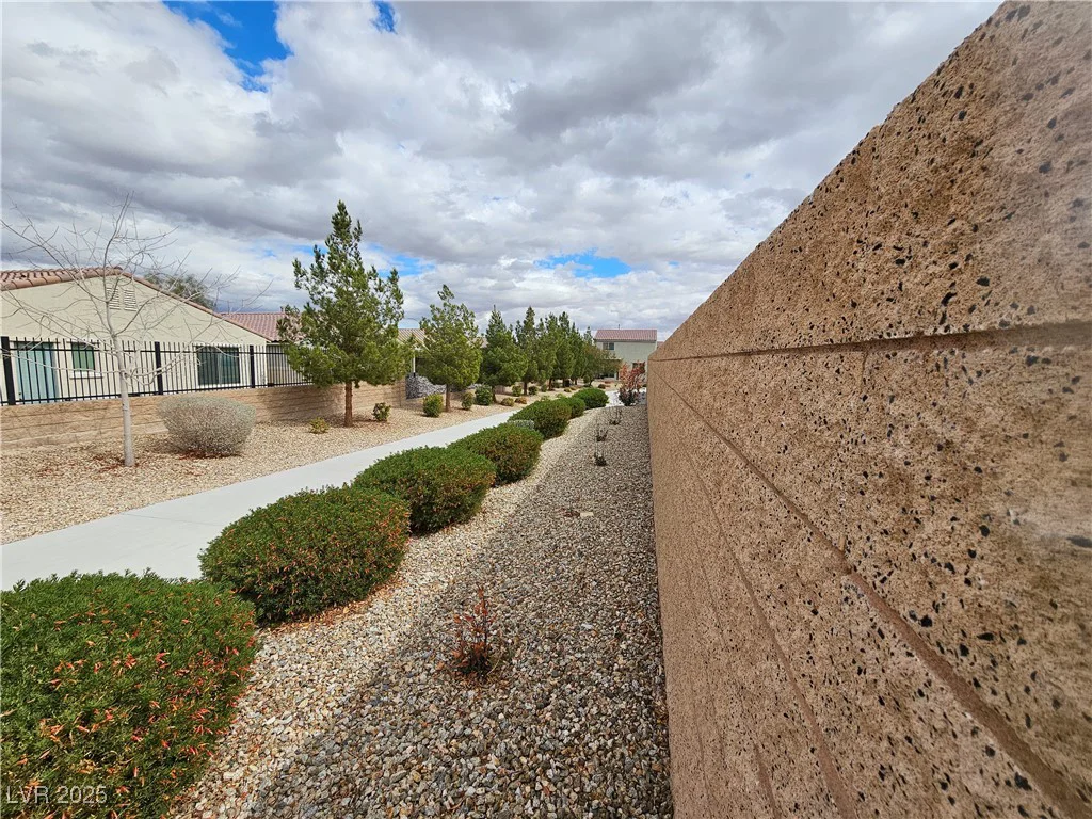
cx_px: 546
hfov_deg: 106.2
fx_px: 410
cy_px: 410
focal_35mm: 13
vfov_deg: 89.9
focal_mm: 2.2
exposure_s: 1/3372
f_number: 2.2
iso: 50
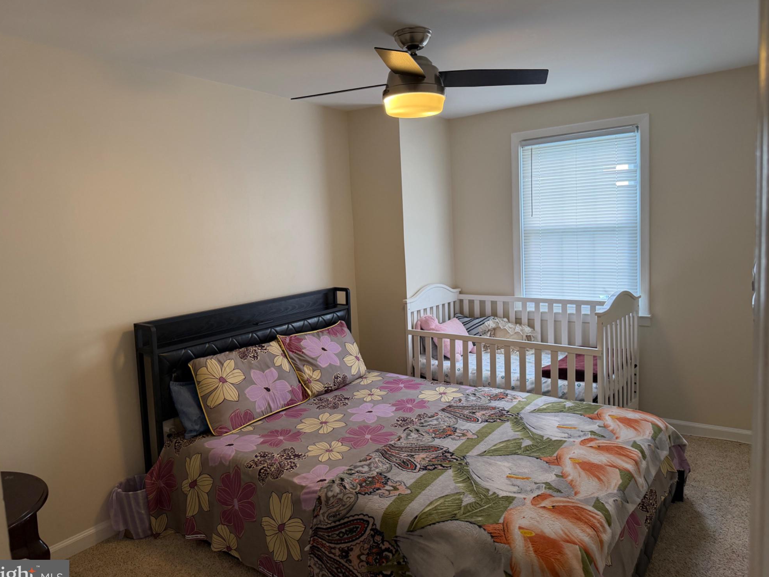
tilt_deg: -5.9
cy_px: 291
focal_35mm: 25
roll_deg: +4.3
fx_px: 555
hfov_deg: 69.4
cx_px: 372
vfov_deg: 54.9
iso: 250
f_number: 1.78
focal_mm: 6.76
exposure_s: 1/120
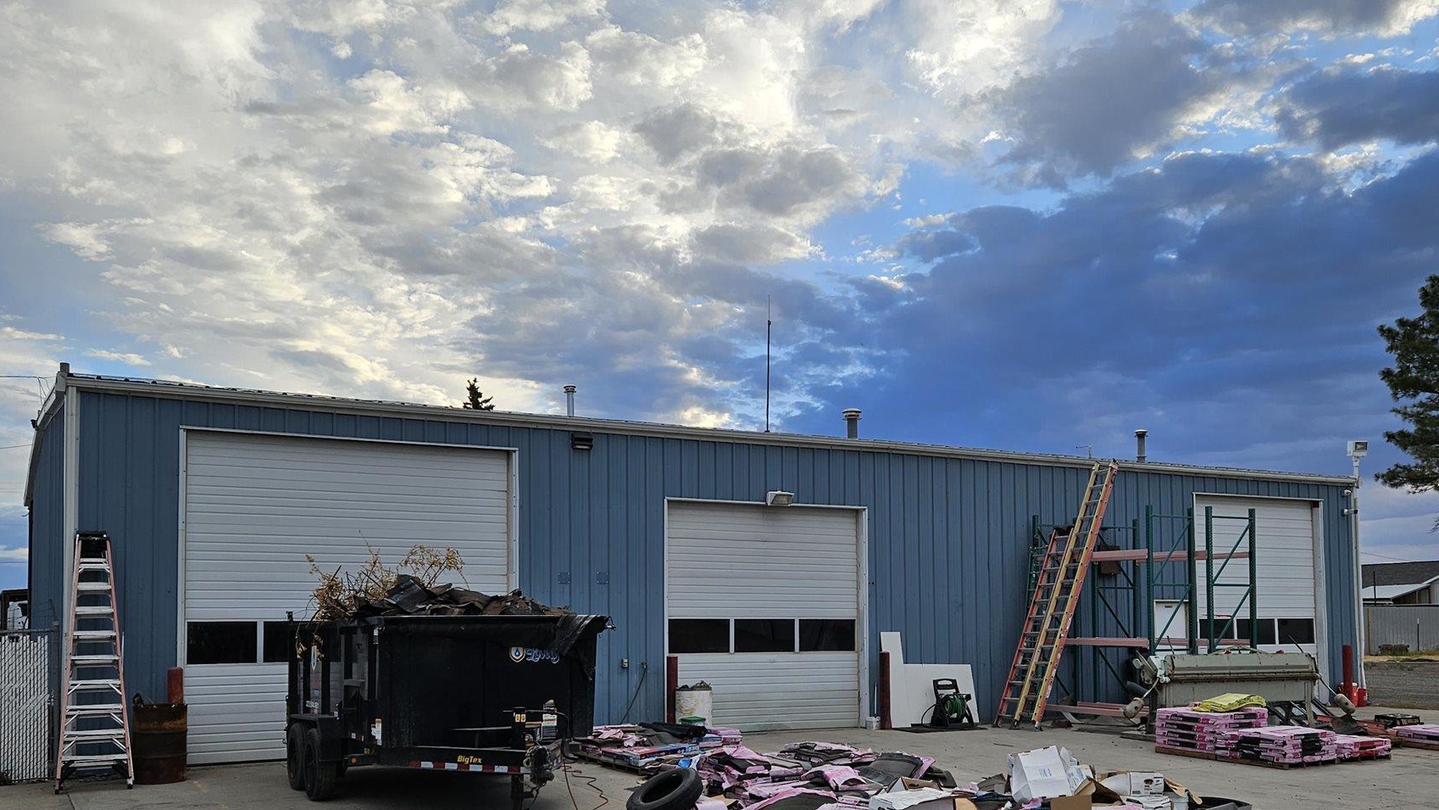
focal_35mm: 34
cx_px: 714
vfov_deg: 34.2
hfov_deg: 58.0
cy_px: 563
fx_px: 1297
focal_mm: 5.4
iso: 25
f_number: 1.8
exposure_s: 1/692
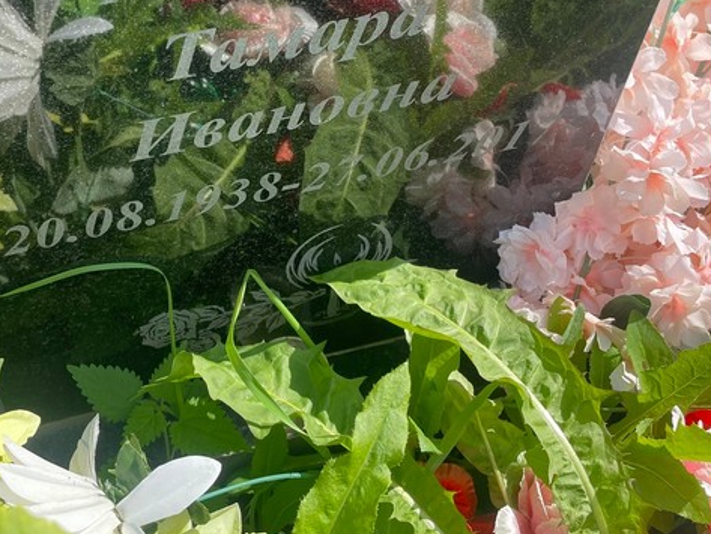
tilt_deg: -45.8
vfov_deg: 32.2
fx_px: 904
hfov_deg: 42.3
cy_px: 123
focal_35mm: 44
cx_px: 233
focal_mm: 4.2
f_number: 1.6
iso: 32
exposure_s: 1/1304
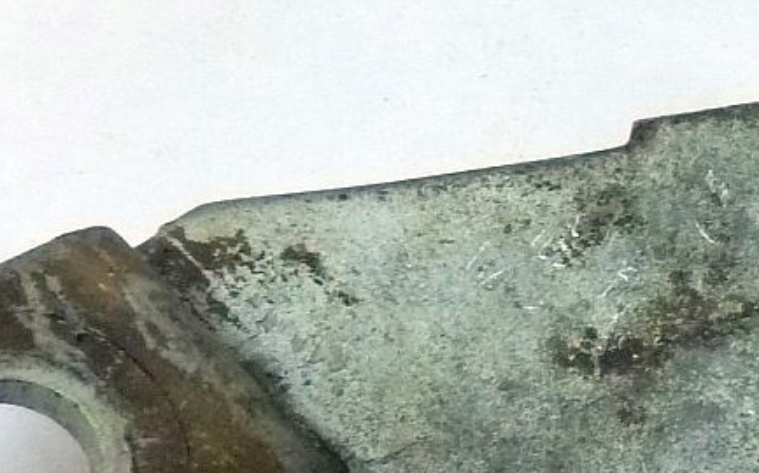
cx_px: 578
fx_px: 1984
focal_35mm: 96
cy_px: 484
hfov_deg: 21.5
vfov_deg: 13.4
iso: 400
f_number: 3.7
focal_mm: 6.9
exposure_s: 1/20
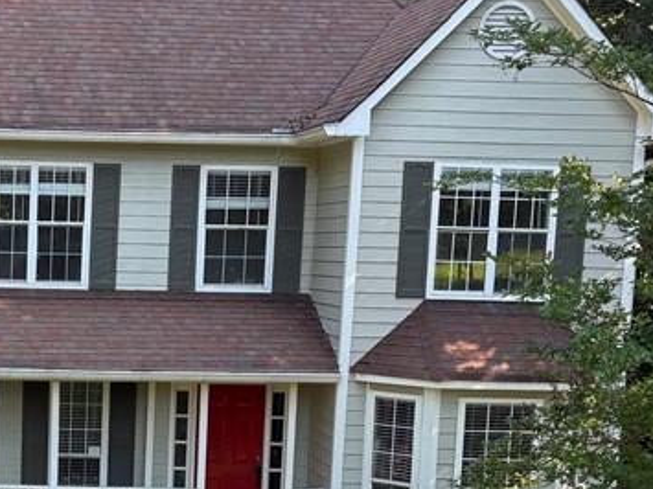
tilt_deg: -8.3
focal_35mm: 75
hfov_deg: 24.6
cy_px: 436
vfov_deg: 19.3
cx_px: -20
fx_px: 1414
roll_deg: -1.0
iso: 64
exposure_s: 1/339
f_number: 1.6
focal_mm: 5.96
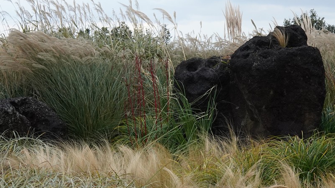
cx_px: 244
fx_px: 817
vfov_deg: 13.1
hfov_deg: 23.0
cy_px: 155
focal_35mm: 92
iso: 1250
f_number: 11
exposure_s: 1/100
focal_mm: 35
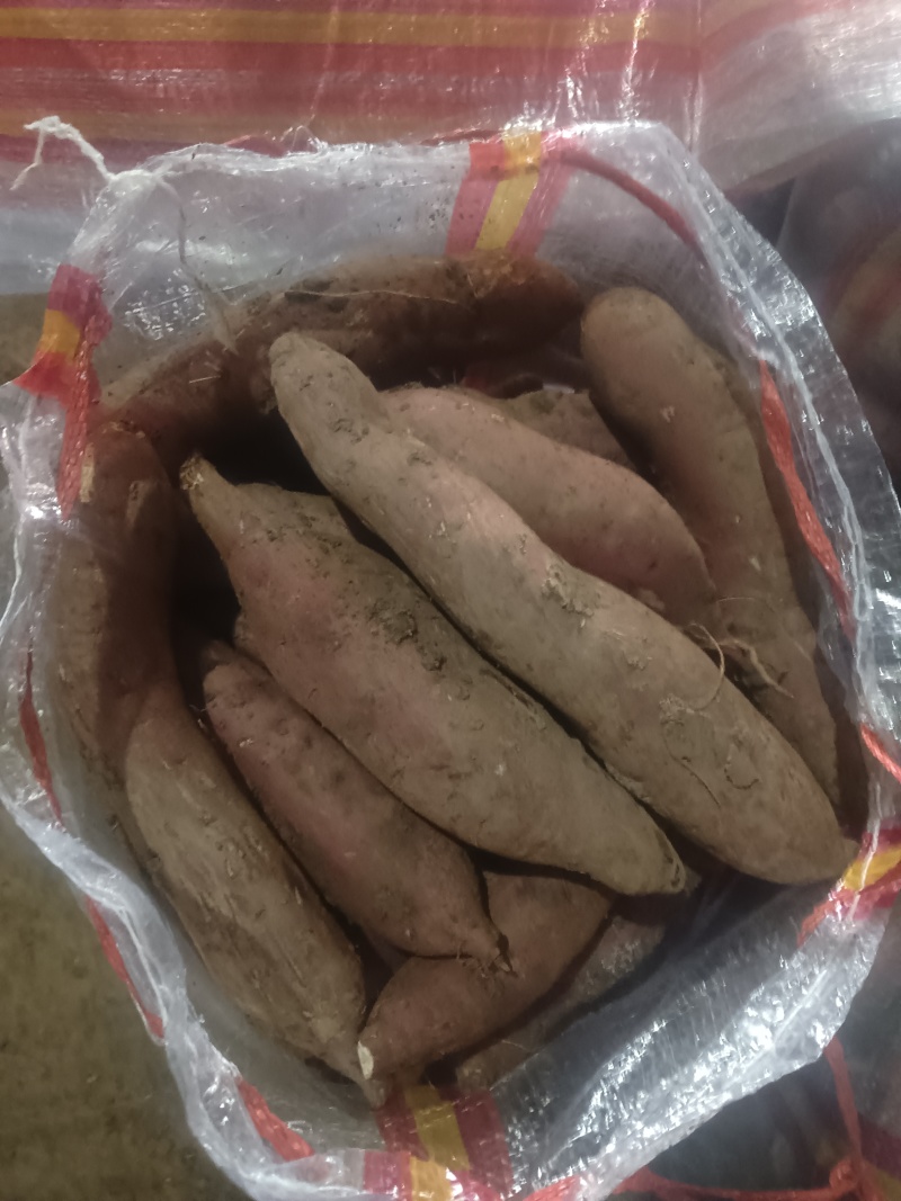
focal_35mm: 26
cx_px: 450
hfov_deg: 53.1
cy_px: 600
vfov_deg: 67.3
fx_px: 902
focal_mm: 4.05
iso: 4309
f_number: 1.8
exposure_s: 1/16.7
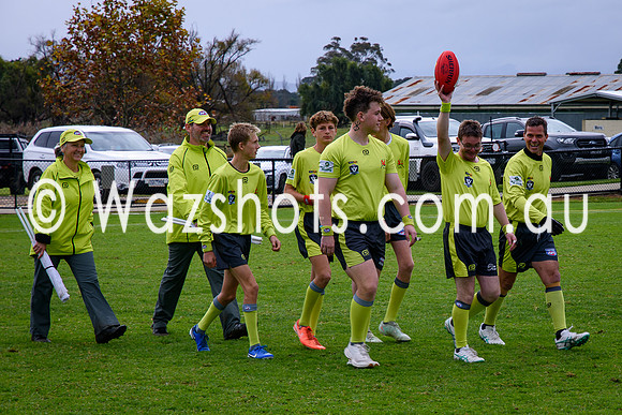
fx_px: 2423
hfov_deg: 14.6
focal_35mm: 140
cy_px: 265
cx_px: 467
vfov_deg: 9.8
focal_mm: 62
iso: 100
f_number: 6.3
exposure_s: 1/160
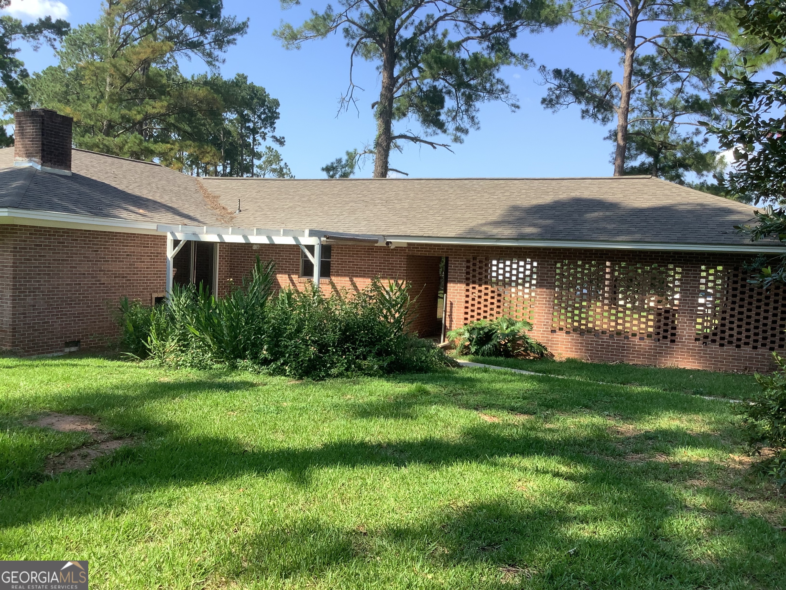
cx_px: 393
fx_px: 704
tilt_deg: -4.5
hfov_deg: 58.4
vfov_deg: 45.4
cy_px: 295
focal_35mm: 31
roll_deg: -1.5
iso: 25
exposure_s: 1/582
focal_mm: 3.3
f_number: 2.4
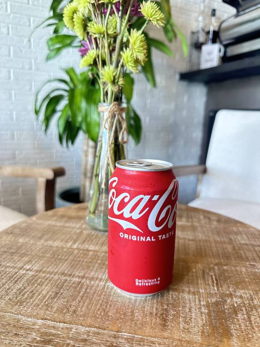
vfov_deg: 71.6
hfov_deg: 56.8
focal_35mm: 24
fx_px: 240
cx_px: 130
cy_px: 174
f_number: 1.78
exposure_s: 1/60
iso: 320
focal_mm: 6.86
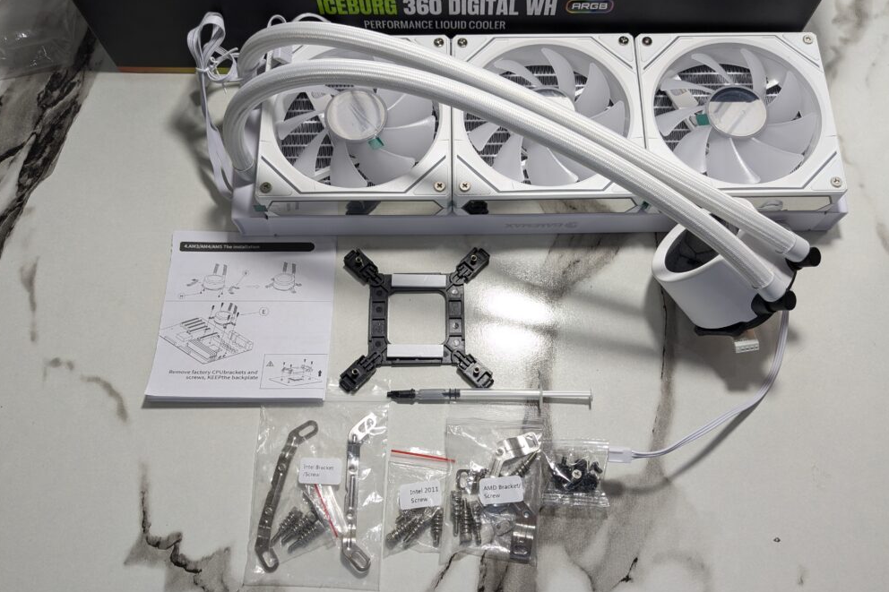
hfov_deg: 63.7
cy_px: 311
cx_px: 453
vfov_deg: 44.9
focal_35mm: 29
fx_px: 716
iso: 88
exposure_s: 1/99.9
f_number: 1.73
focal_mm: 4.38
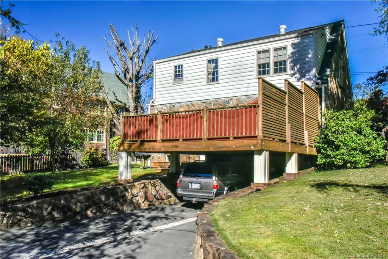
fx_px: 334
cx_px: 194
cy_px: 130
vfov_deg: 42.3
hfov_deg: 60.3
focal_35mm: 31
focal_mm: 31
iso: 4000
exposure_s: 1/800
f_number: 22
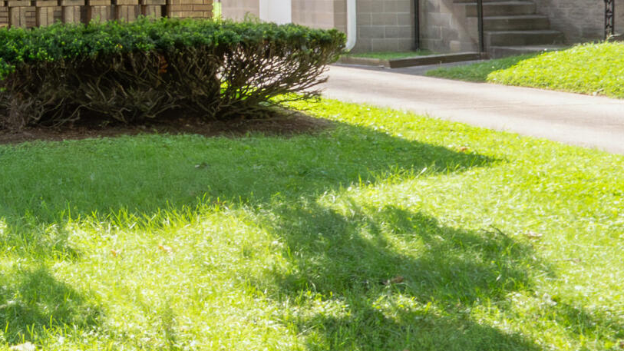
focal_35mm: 58
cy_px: 6
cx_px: -312
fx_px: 960
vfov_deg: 20.1
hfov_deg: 26.3
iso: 2500
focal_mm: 15.5
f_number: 22
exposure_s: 1/200
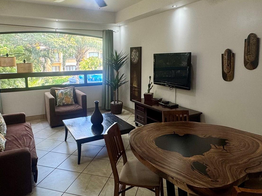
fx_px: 197
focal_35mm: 26
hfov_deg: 67.3
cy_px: 77
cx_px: 125
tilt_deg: -6.0
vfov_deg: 52.6
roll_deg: +0.6
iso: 100
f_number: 2.2
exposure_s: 1/120
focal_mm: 2.22
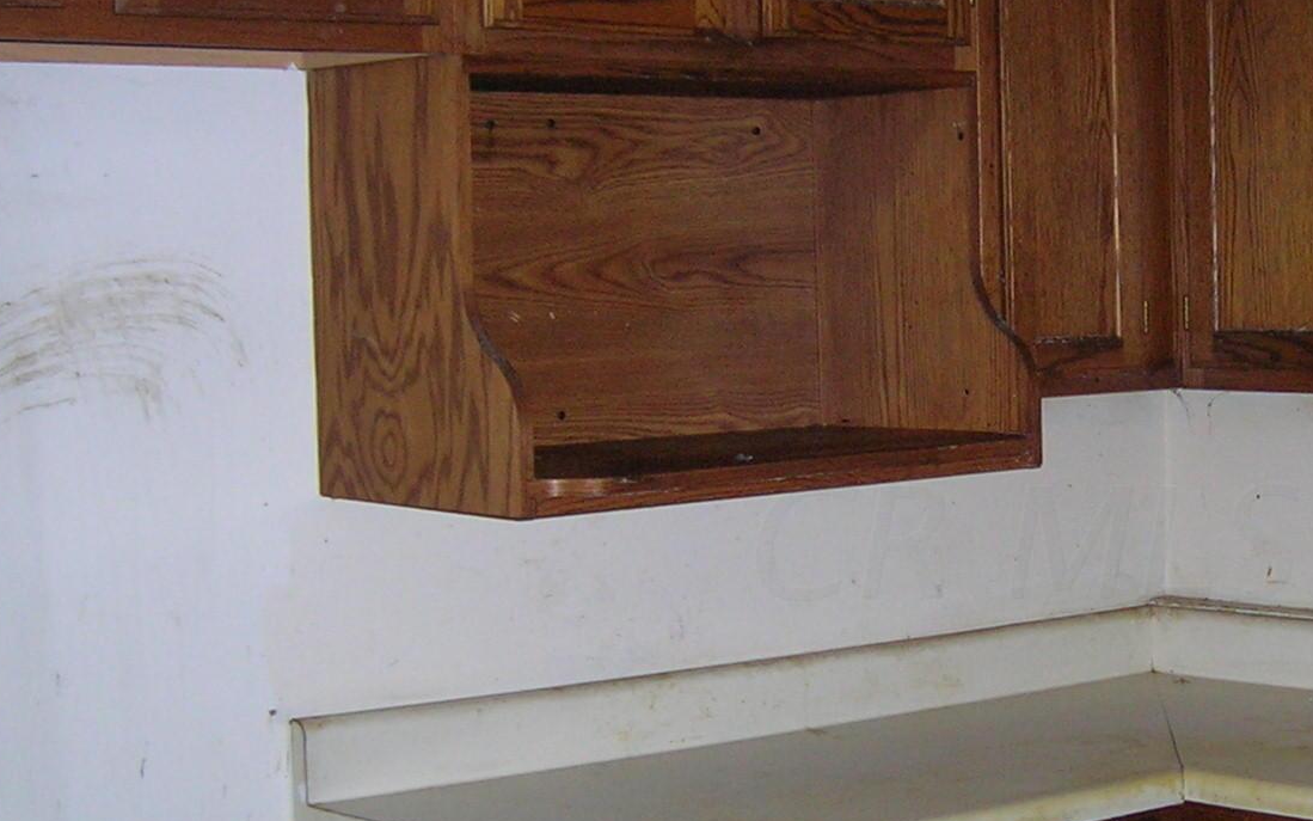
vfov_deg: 17.3
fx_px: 2684
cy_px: 540
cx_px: 1024
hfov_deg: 27.0
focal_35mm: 75
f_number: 2.9
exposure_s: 1/60.1
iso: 115
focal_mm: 5.7
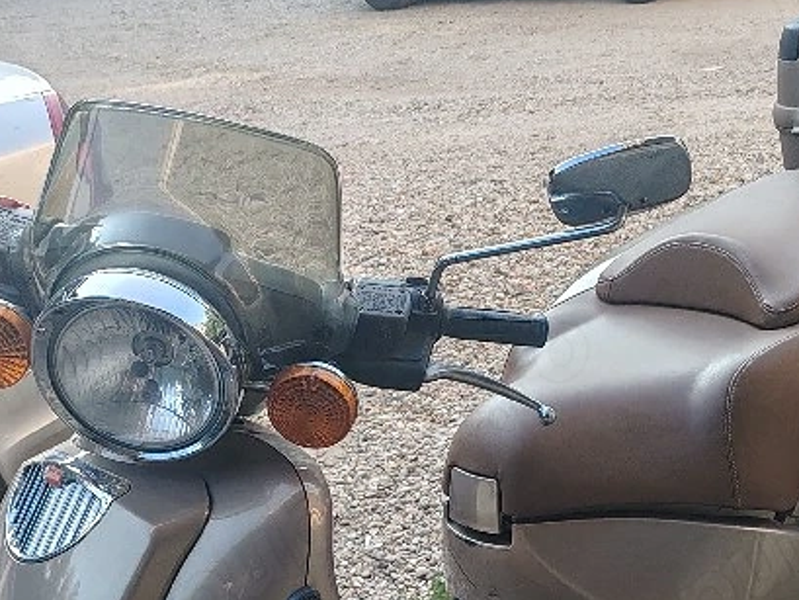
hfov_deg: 29.2
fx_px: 1524
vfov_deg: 21.9
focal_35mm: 66
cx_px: 508
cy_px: 493
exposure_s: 1/161
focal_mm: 6.12
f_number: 1.9
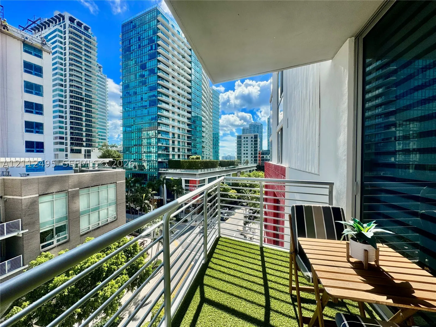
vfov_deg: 85.7
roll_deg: -0.4
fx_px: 176
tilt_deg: -1.7
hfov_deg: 102.1
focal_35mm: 14
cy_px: 164
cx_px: 218
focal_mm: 2.22
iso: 50
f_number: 2.2
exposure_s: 1/1567
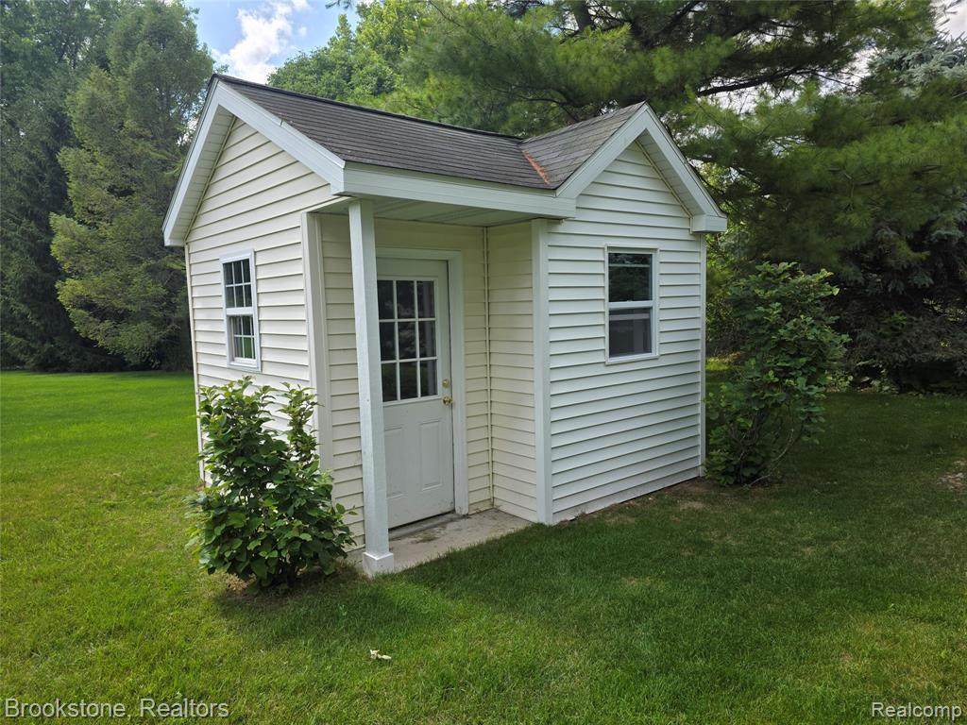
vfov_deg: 58.9
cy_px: 362
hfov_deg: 73.9
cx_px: 484
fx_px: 643
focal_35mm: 23
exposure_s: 1/2436
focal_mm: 6.3
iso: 80
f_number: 1.7
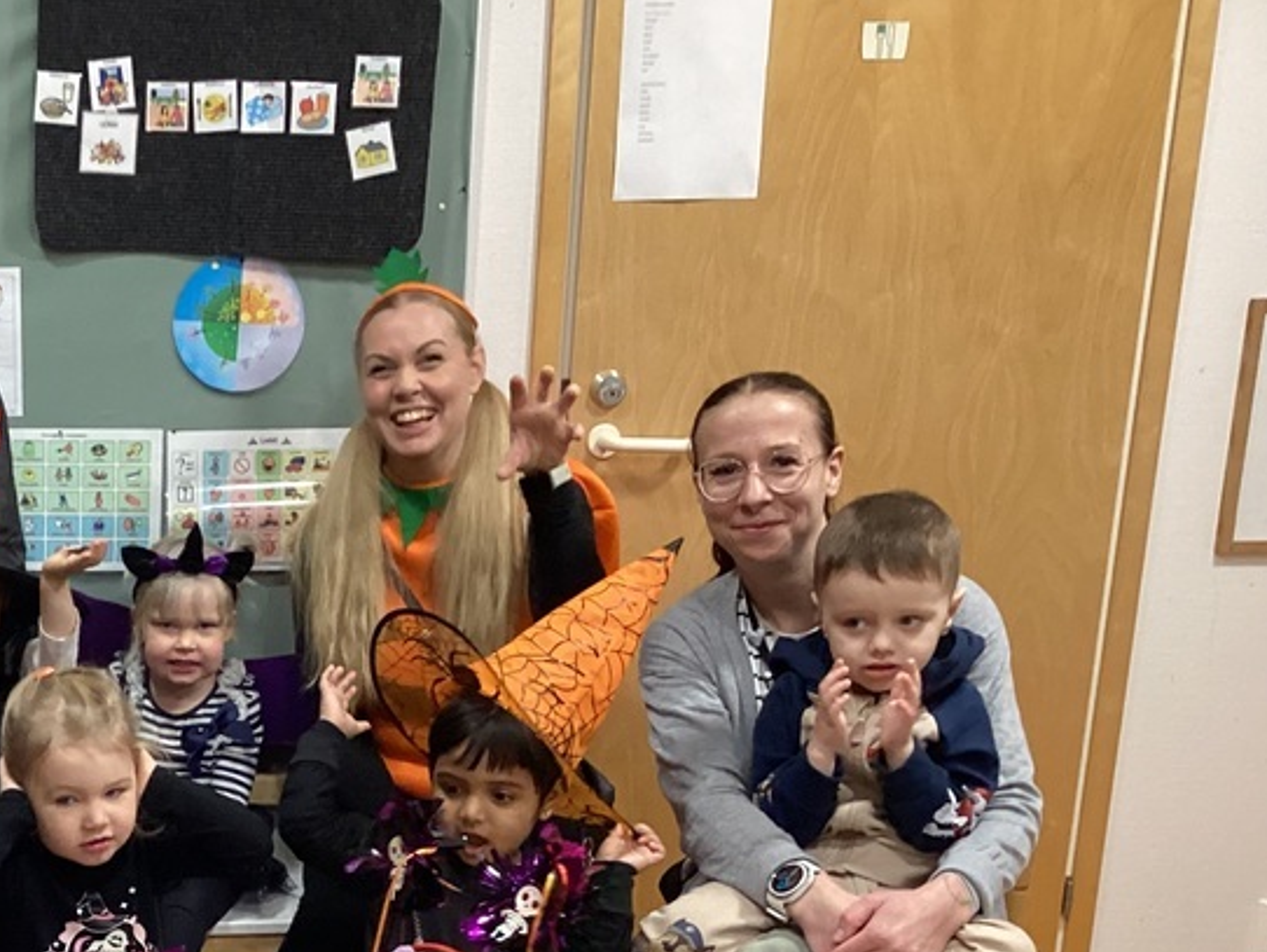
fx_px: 2234
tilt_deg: -19.2
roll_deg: +1.1
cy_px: 926
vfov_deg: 23.2
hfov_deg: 29.7
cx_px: 25
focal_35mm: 61
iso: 320
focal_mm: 3.3
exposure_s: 1/50
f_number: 2.4
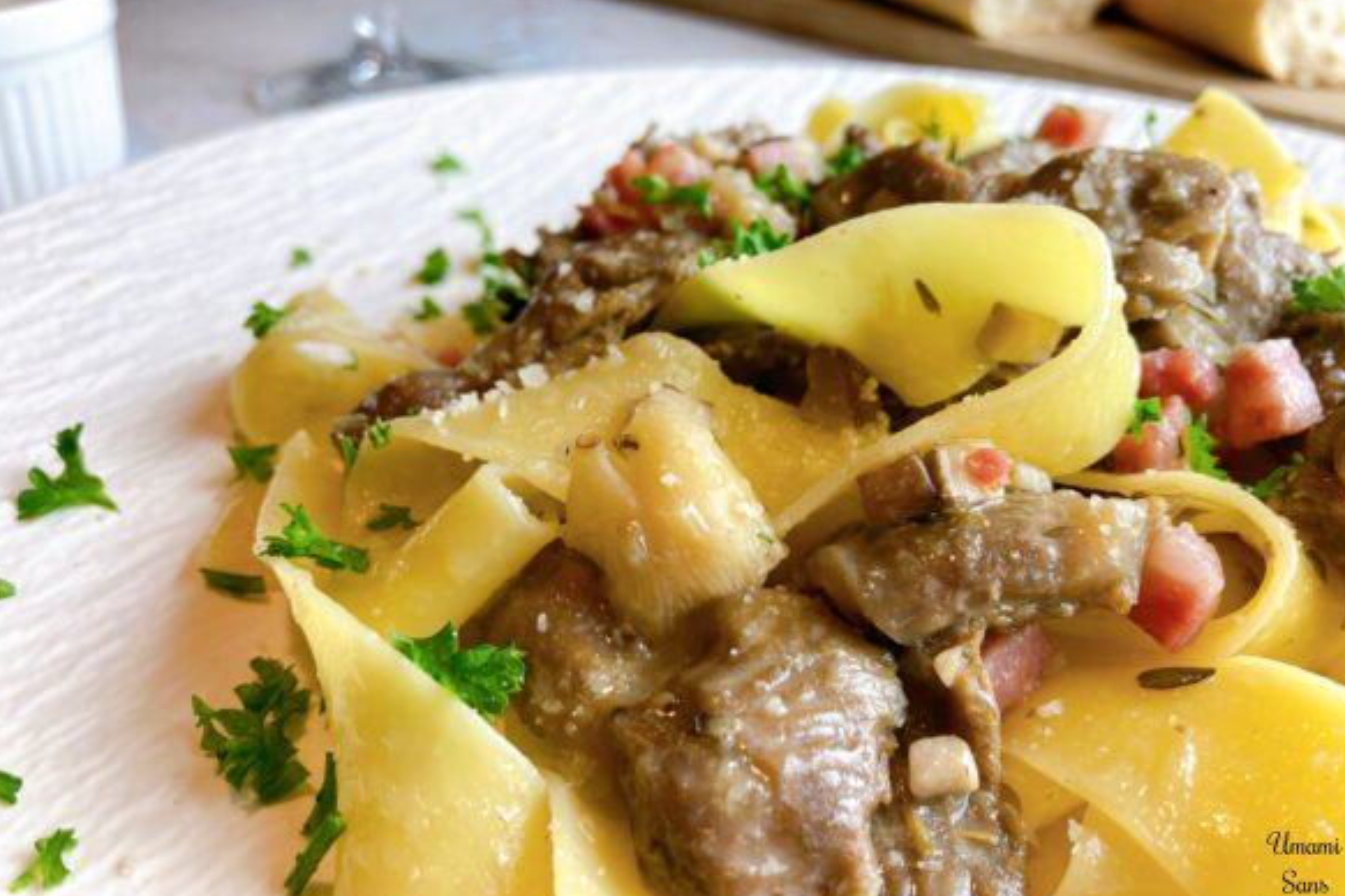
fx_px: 1121
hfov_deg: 61.9
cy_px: 434
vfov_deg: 43.6
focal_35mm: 30
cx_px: 682
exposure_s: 1/50
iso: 50
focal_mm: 3.99
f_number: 1.8
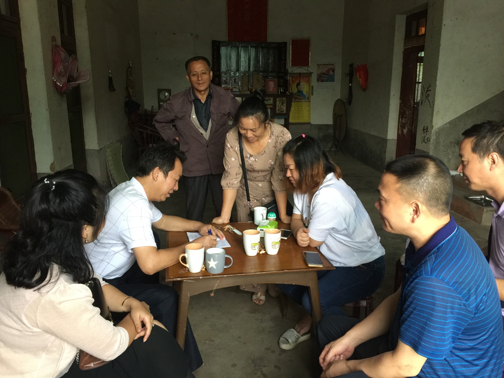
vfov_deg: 48.2
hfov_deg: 61.7
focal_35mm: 29
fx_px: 422
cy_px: 189
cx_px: 252
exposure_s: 1/10
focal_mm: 4.15
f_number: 2.2
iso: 100
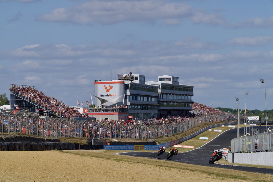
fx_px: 1115
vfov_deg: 9.3
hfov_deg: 14.0
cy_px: 91
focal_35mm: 147
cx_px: 136
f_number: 13
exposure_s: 1/1000
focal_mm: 147
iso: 400
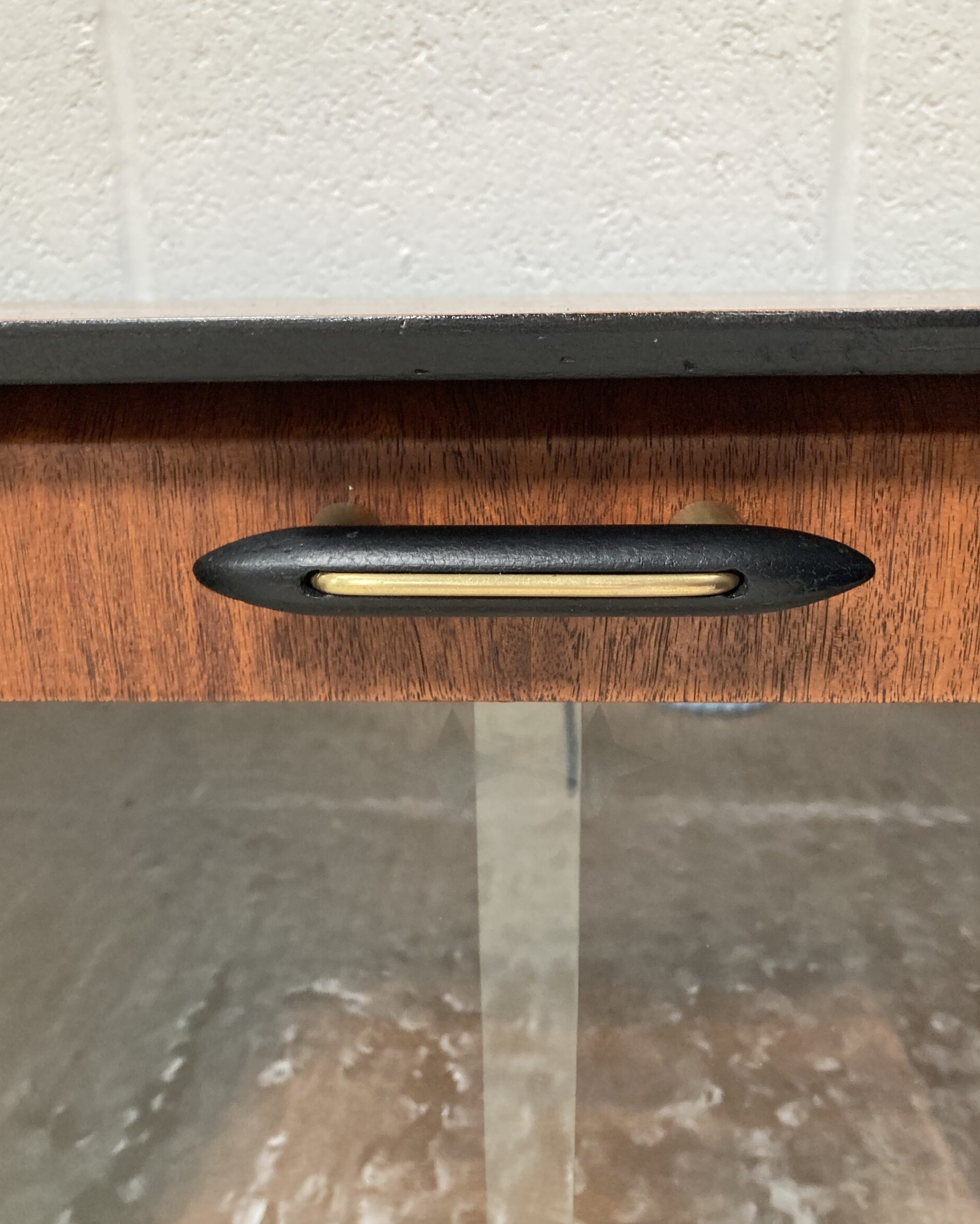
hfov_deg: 48.5
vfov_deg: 58.7
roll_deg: -0.1
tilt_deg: -14.5
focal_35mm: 30
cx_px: 482
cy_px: 651
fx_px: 1088
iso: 160
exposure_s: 1/60
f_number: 1.8
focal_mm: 3.99
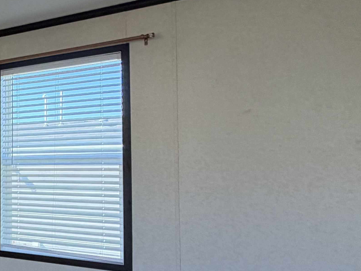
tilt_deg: +3.5
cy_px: 149
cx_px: -192
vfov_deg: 29.1
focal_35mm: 50
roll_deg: -1.4
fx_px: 522
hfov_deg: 26.5
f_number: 2.2
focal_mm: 2.22
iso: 125
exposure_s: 1/120
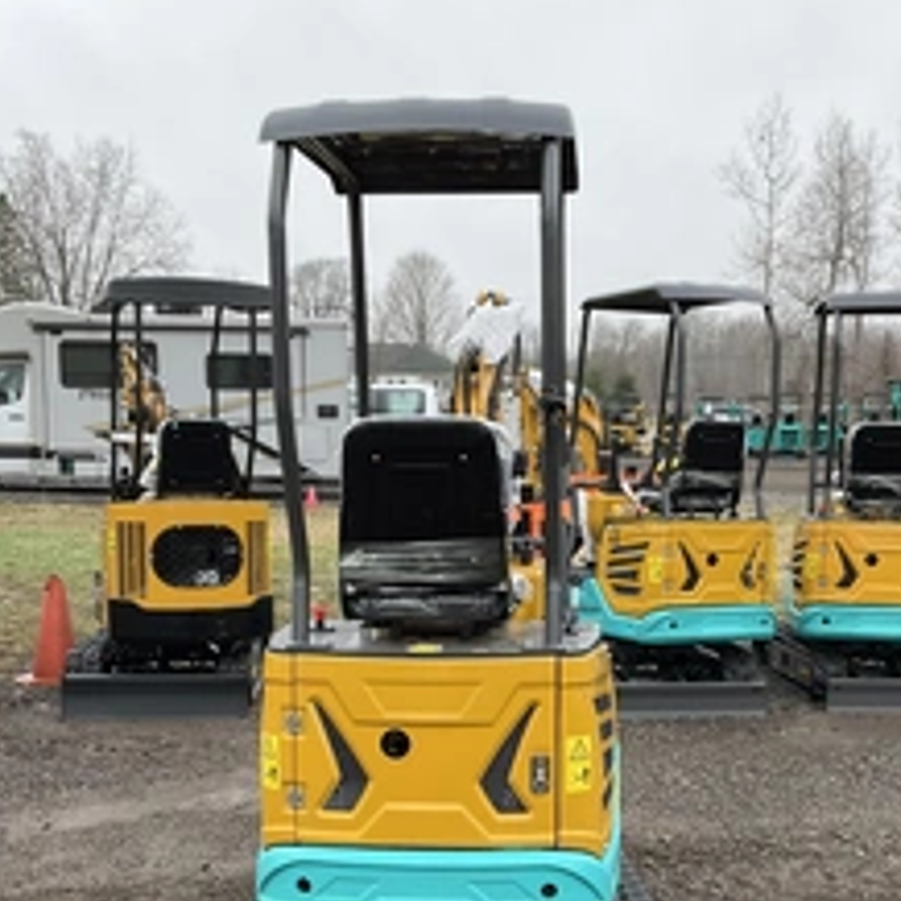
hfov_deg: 36.1
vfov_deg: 35.7
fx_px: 1384
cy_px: 595
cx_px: 471
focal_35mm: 47
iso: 25
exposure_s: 1/383
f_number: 1.8
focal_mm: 3
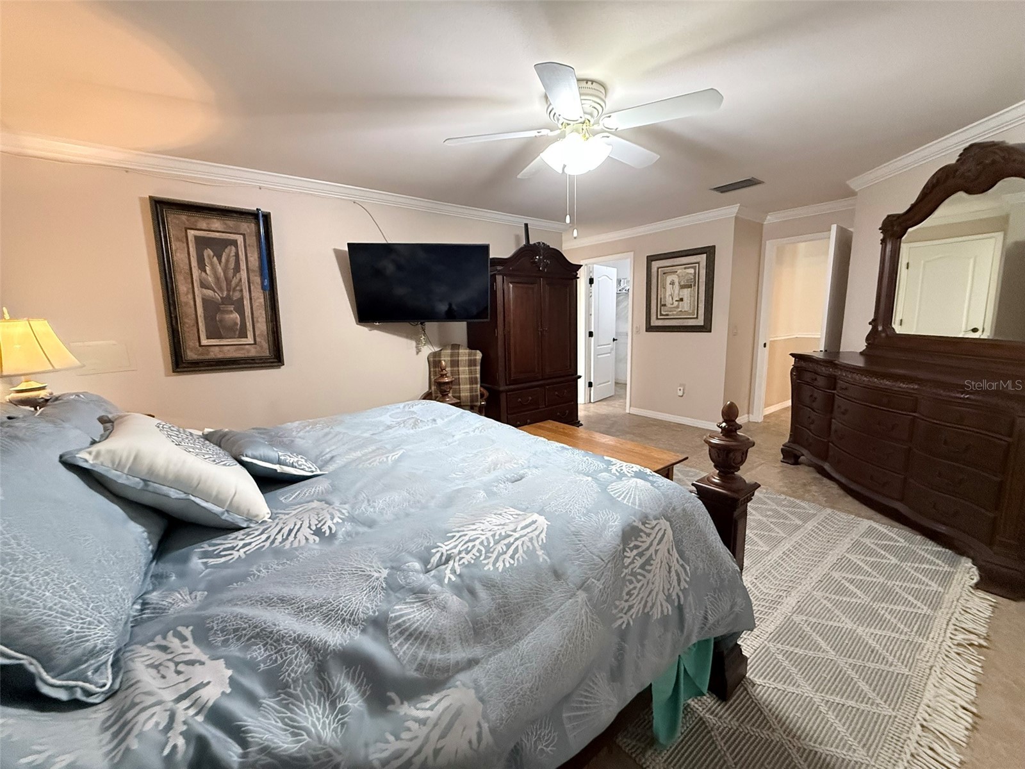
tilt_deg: -8.5
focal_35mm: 14
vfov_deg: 85.7
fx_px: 415
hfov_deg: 102.1
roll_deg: +1.5
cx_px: 512
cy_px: 384
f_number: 2.2
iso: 800
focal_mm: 2.22
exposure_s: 1/60
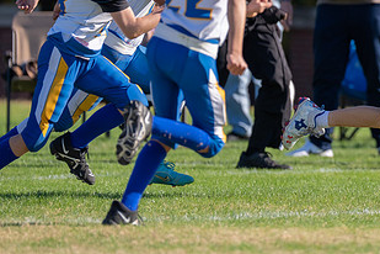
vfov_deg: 2.1
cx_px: 402
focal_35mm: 660
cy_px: 31
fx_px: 6966
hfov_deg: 3.1
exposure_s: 1/2000
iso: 100
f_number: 2.8
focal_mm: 200
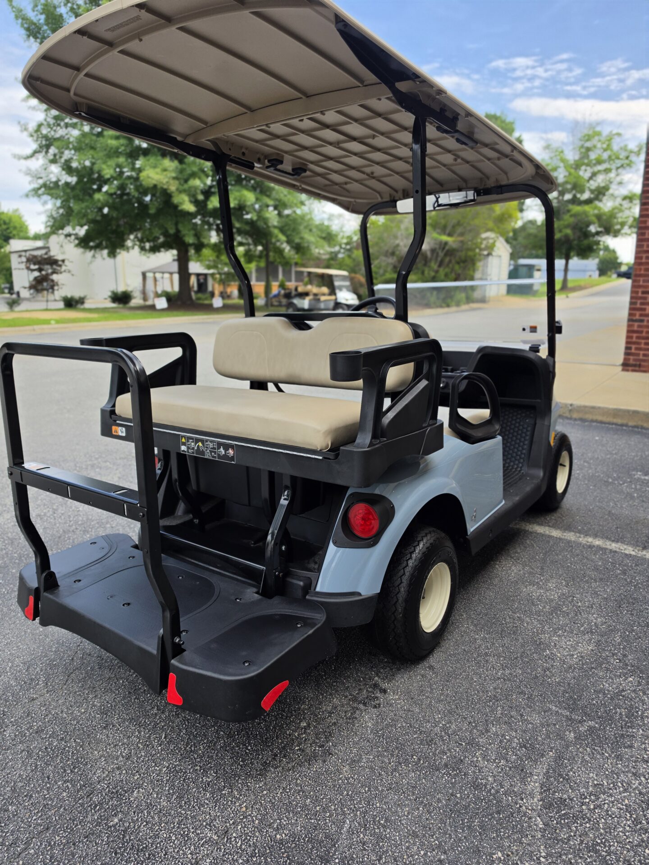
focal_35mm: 23
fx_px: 575
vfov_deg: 73.9
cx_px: 324
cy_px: 432
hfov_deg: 58.9
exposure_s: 1/2745
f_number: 1.4
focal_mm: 6.5
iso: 64
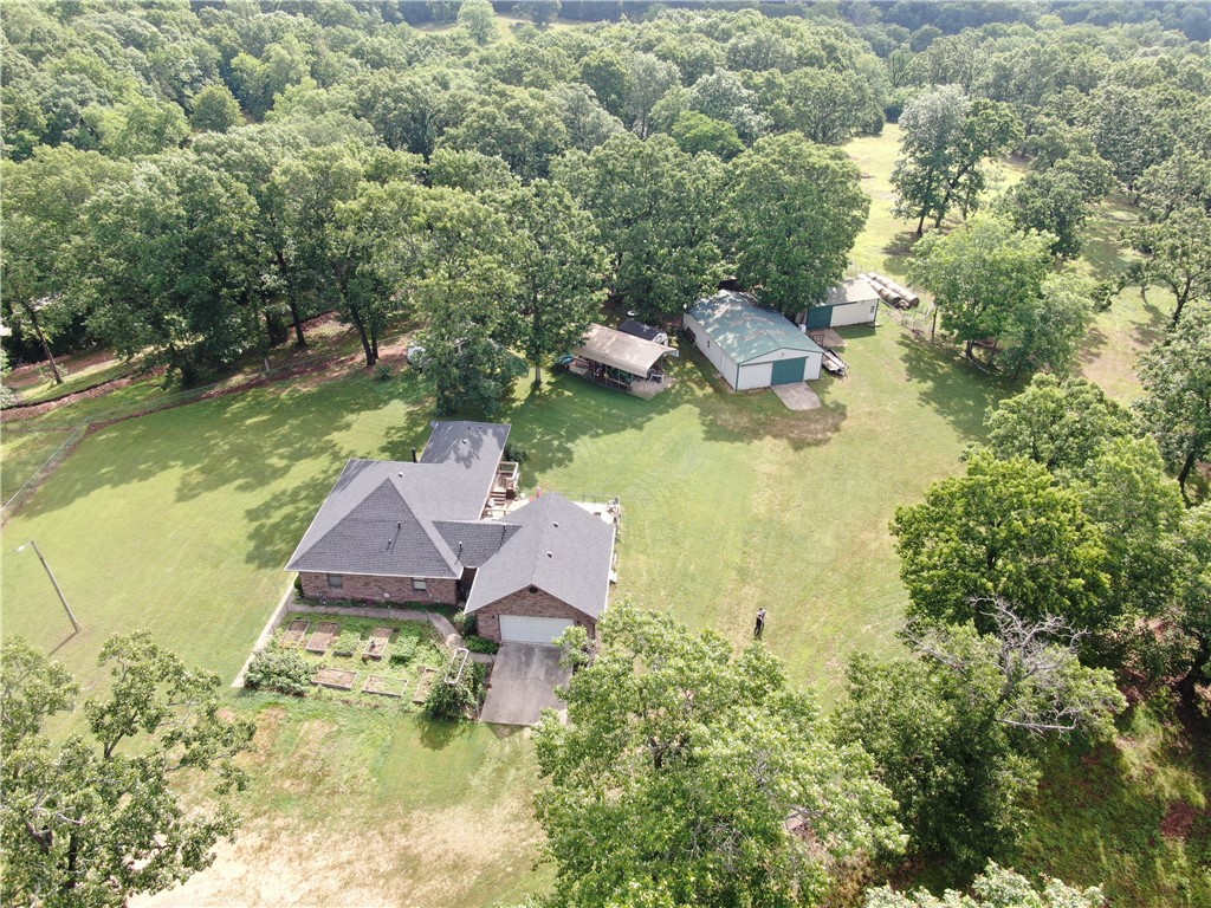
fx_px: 840
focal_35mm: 24
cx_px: 606
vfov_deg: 56.8
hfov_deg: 71.6
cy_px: 454
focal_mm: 4.39
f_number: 2.8
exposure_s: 1/240
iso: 100
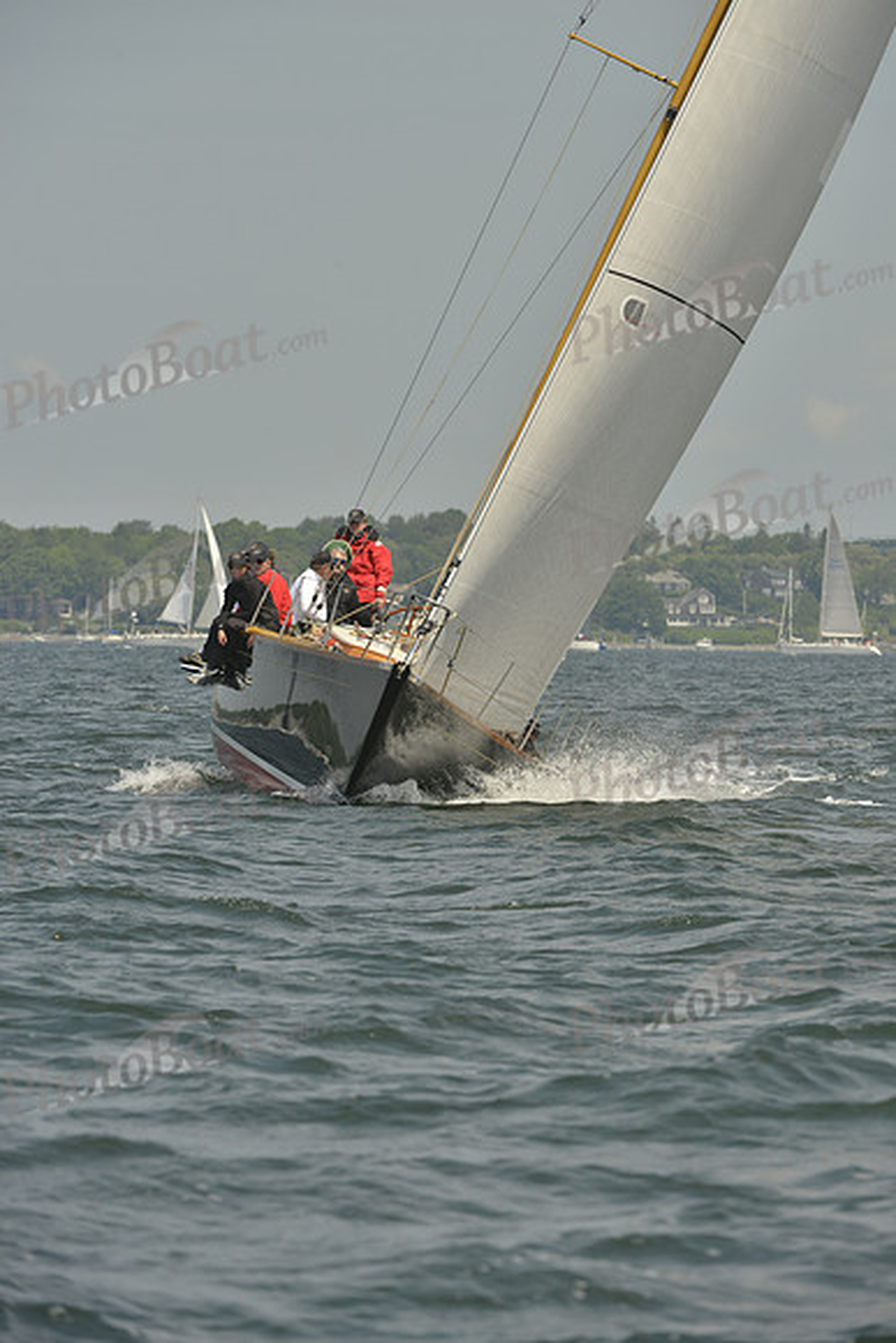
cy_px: 672
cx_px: 448
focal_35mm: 260
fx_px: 9700
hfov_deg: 5.3
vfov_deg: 7.9
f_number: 9
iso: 280
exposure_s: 1/1000
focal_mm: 260
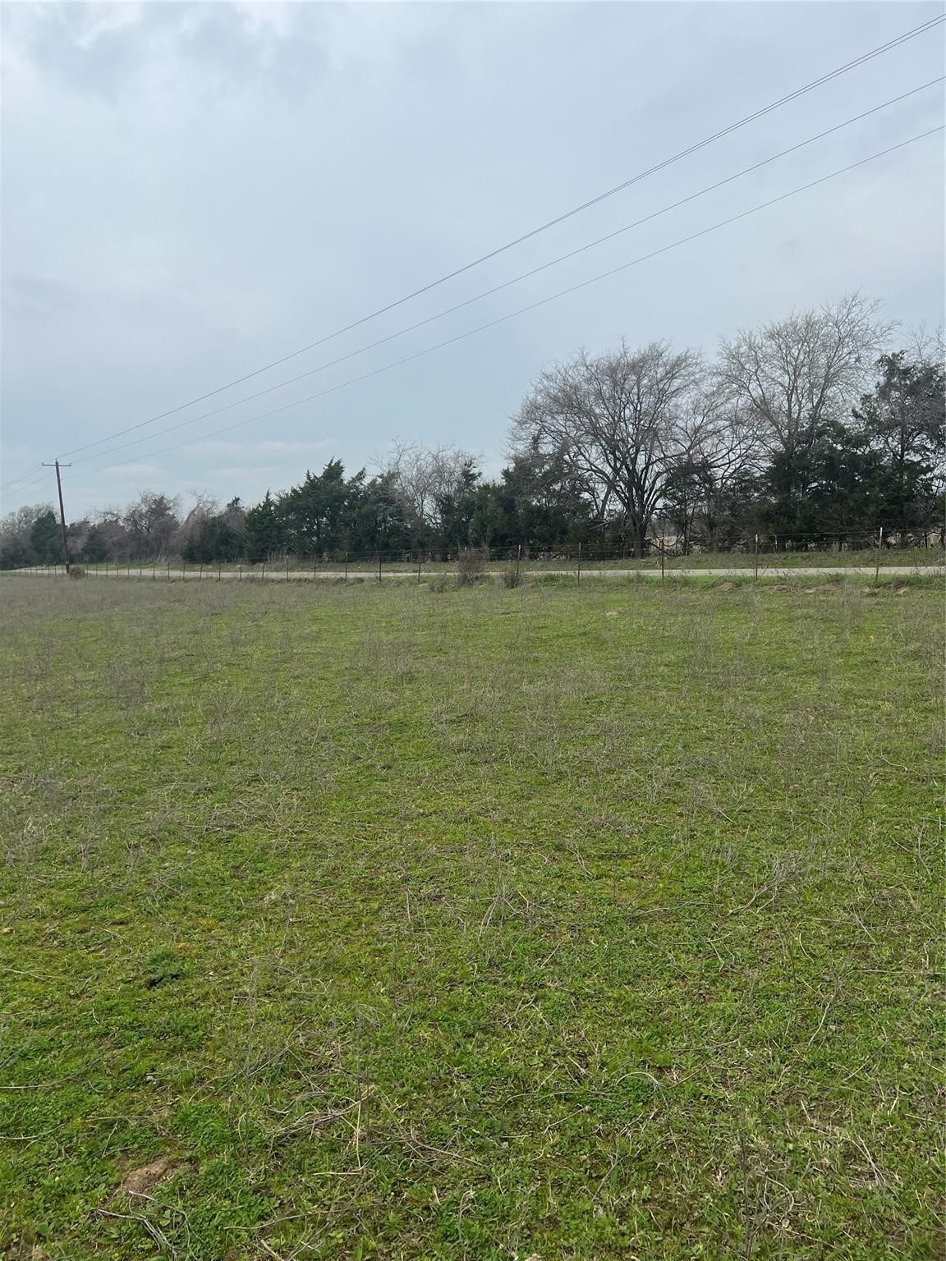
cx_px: 473
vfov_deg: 67.3
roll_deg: +4.4
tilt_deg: -4.5
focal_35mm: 26
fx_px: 947
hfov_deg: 53.1
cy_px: 630
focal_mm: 5.7
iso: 50
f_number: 1.5
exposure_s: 1/3257
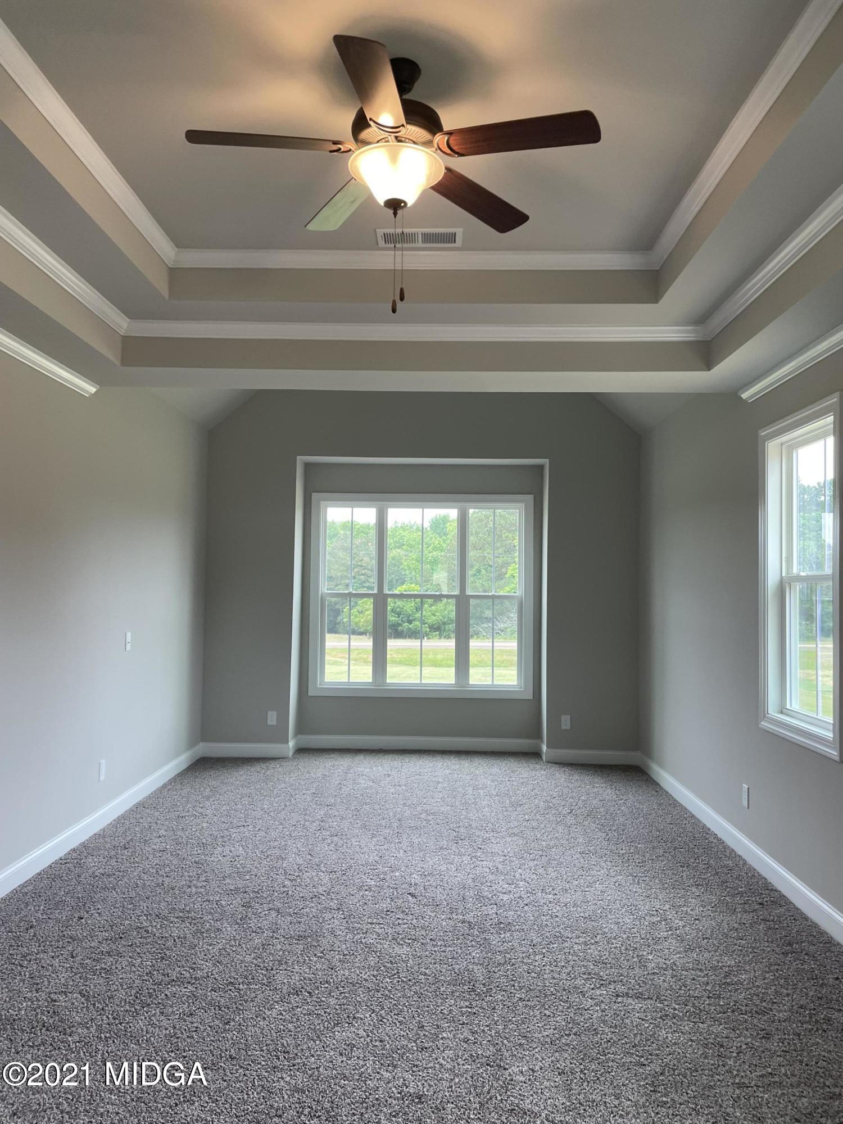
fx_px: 844
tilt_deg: +2.5
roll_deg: -0.6
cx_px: 422
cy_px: 562
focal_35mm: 26
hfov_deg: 53.1
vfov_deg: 67.3
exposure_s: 1/120
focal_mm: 4.2
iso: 80
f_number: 1.6
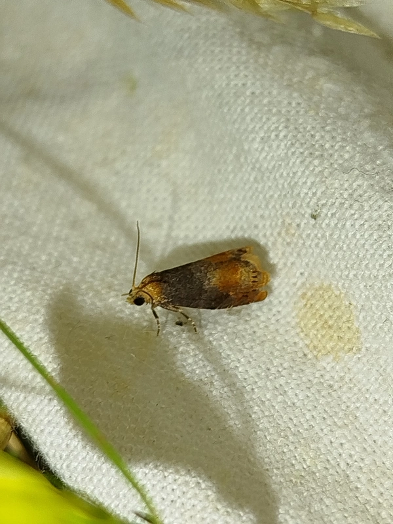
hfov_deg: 15.4
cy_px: 262
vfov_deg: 20.4
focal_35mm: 96
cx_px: 196
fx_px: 1453
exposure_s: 1/50
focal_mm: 5.31
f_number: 1.7
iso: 50
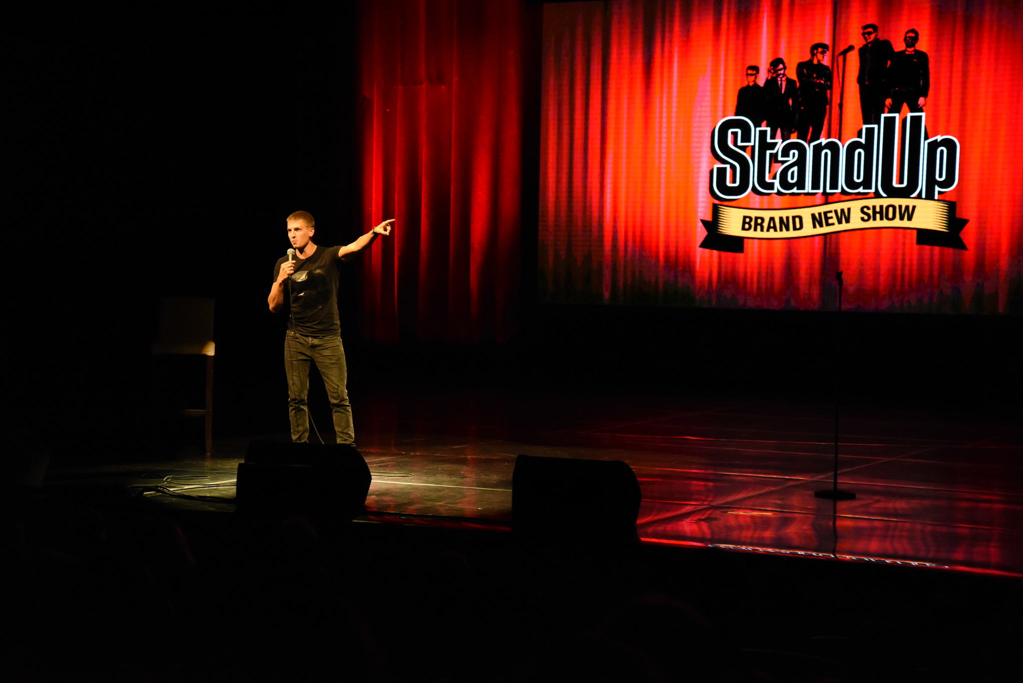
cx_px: 512
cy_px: 342
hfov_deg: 27.0
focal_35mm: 75
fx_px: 2132
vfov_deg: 18.2
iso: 4000
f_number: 4.5
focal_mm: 75
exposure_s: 1/200
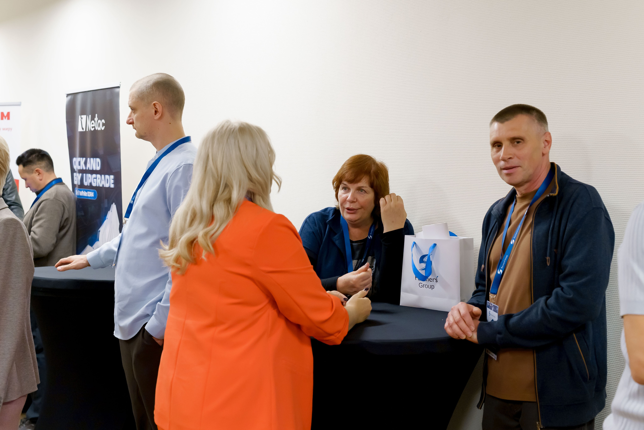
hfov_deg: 43.1
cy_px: 215
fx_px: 816
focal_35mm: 46
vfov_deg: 29.5
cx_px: 322
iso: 2000
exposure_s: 1/125
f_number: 4
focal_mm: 44
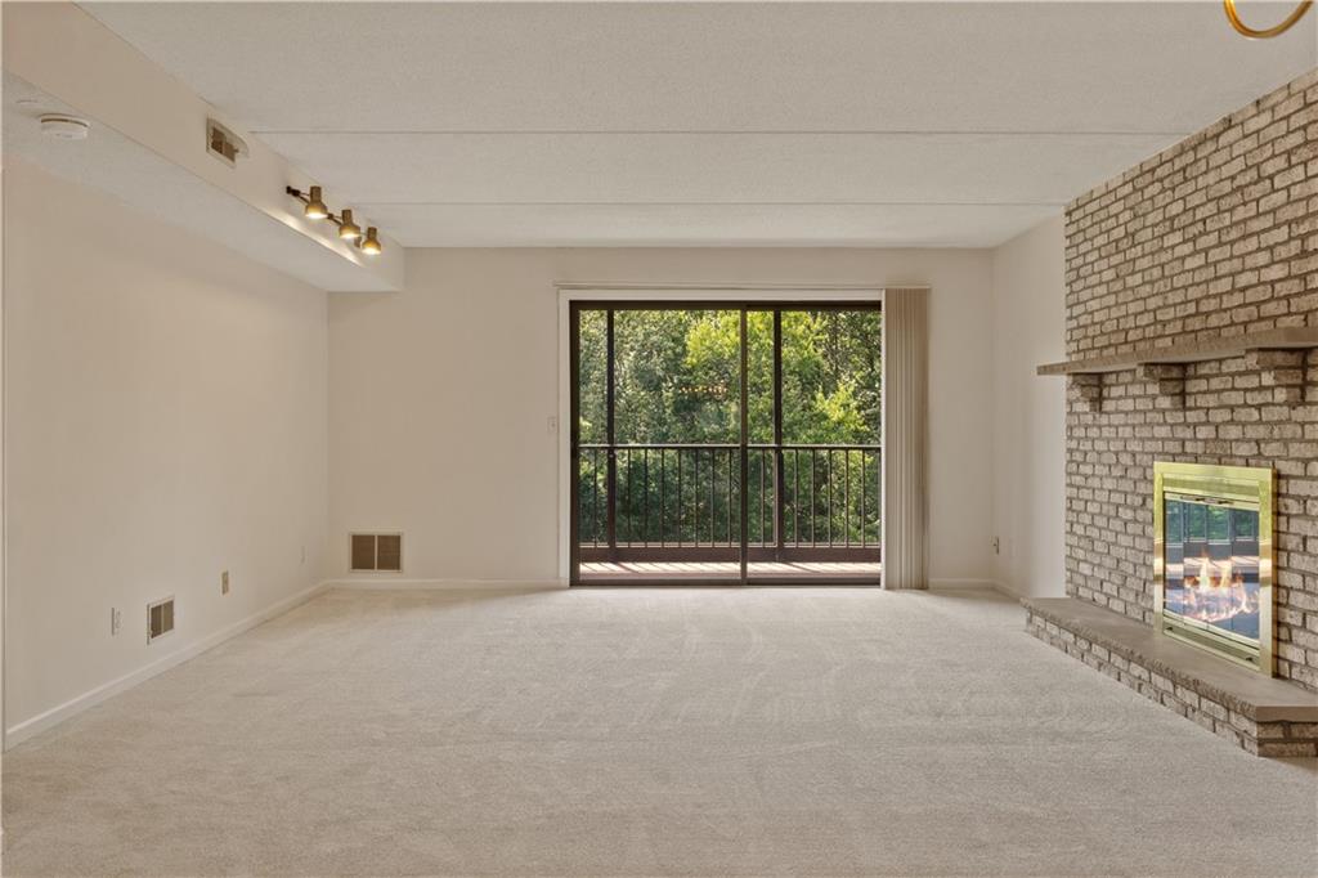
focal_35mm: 30
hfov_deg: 61.9
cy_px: 439
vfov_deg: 43.6
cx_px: 659
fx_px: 1098
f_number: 7.1
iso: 320
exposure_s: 1/25
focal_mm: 20
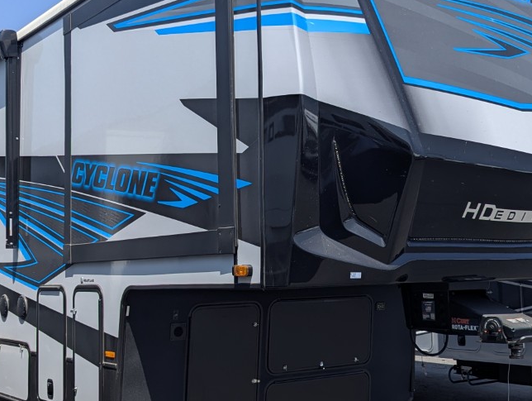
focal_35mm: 52
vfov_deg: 28.1
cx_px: 303
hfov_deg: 36.7
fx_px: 800
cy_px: 192
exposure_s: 1/1855
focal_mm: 6.81
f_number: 1.85
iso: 46
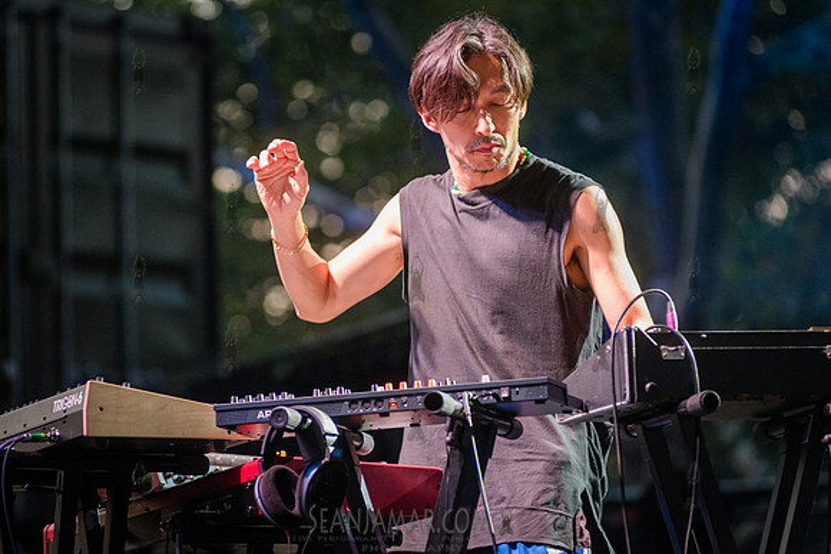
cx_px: 390
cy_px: 293
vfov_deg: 7.6
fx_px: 4160
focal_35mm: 180
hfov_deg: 11.4
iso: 5000
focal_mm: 170
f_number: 4
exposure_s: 1/800
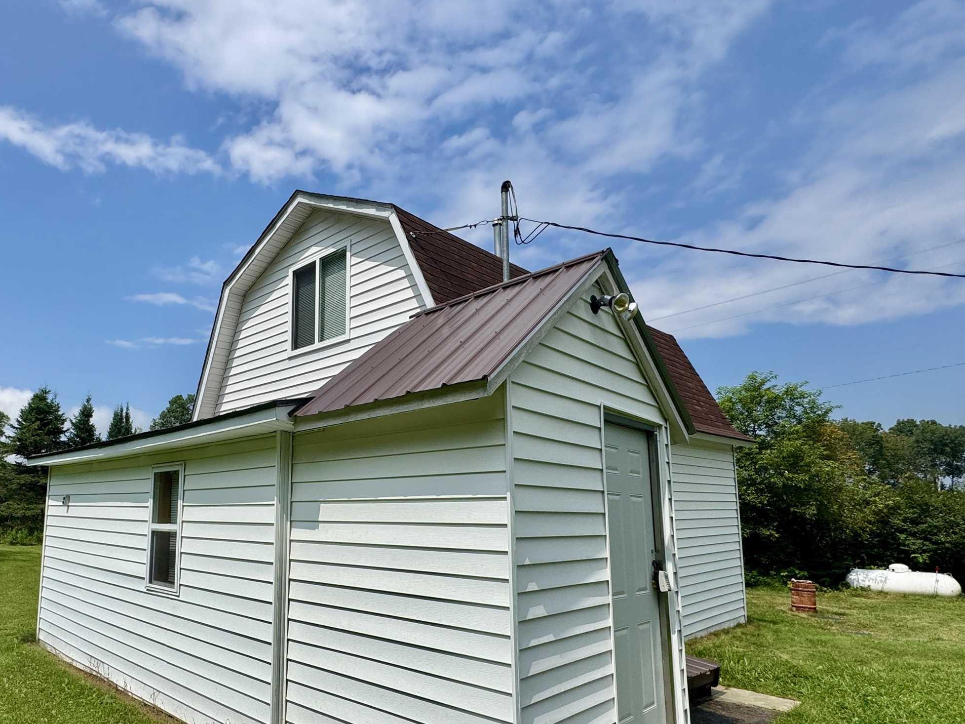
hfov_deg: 74.8
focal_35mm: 22
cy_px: 431
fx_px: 613
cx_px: 351
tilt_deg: +7.1
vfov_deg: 60.6
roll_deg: +0.1
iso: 40
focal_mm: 2.22
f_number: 2.2
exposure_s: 1/4132
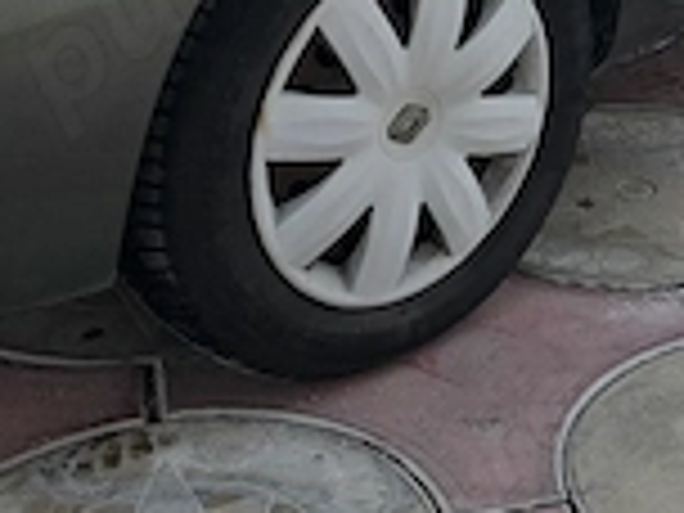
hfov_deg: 21.0
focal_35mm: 91
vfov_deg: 15.8
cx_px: 626
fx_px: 1798
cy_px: -58
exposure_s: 1/180
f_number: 1.7
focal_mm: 6.3
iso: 64
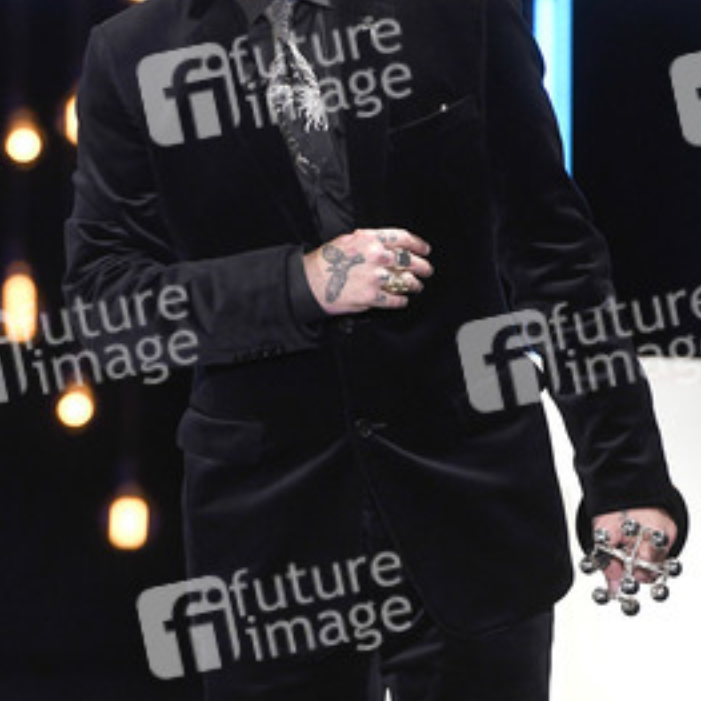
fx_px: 5911
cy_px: 216
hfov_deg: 6.8
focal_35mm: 258
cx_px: 352
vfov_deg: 6.8
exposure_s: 1/160
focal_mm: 200
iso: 1600
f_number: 4
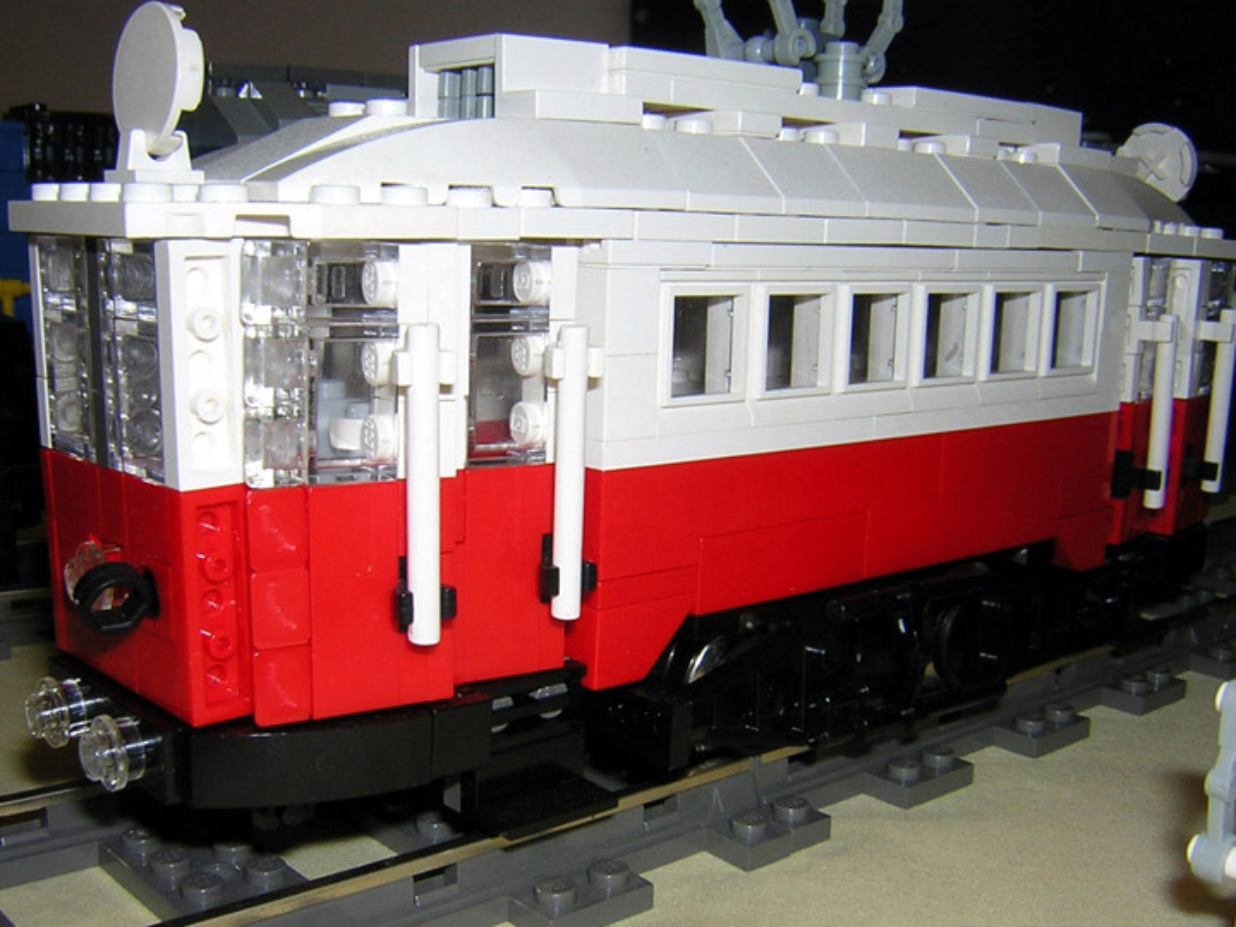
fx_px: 1428
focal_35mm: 40
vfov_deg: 35.9
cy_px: 491
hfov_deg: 46.8
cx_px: 611
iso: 100
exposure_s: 1/60.1
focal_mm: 4.7
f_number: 5.2
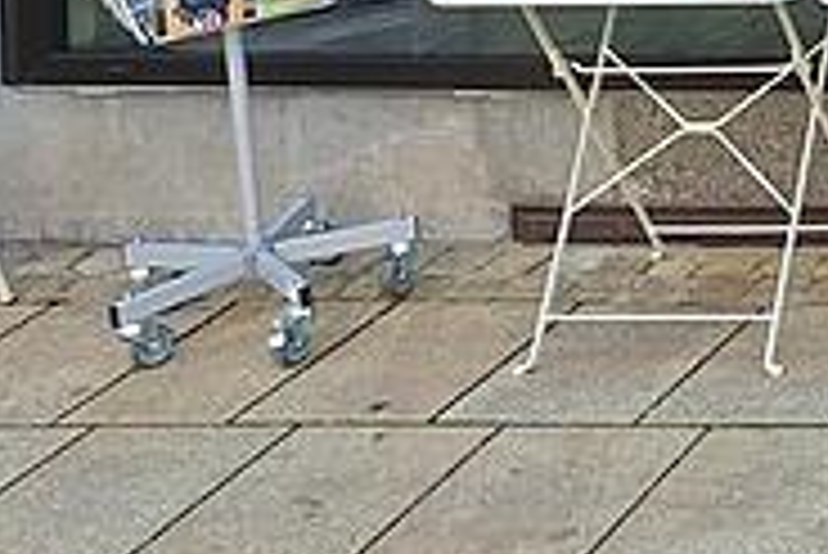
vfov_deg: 11.9
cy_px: -522
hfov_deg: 14.9
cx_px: 1786
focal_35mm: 104
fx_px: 2394
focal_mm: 5.54
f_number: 1.8
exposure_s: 1/739
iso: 40
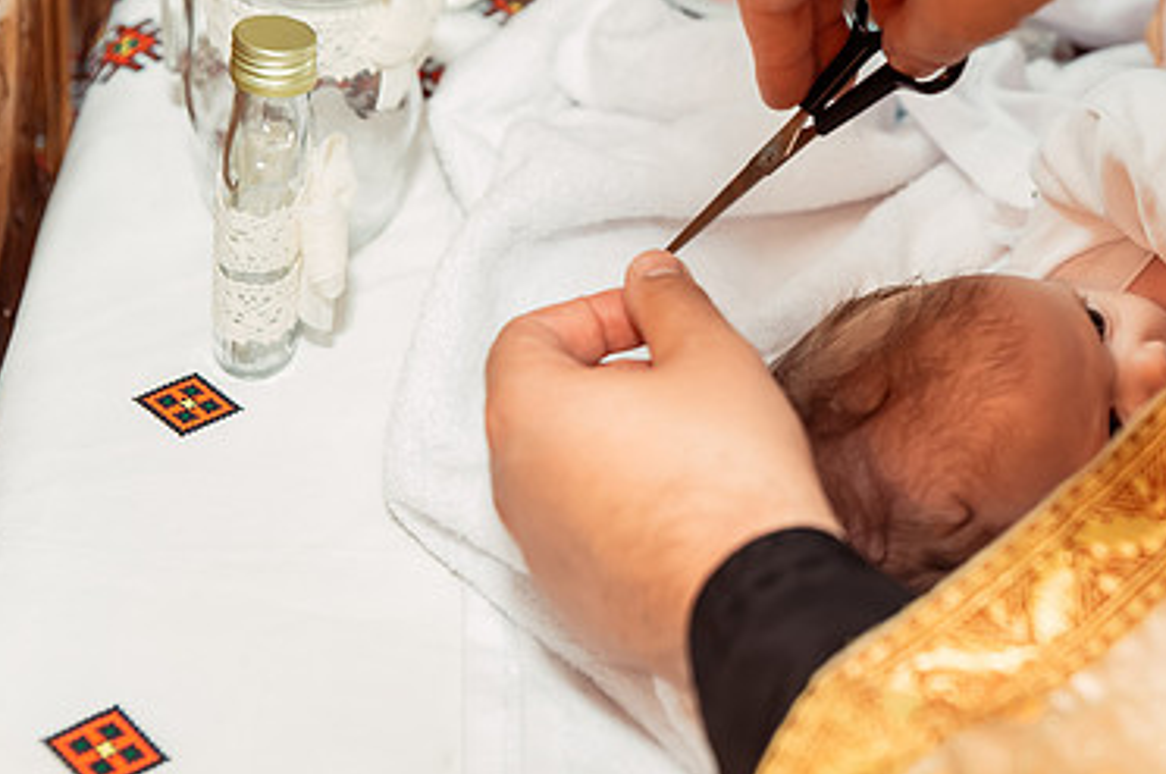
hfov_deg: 25.7
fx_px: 2523
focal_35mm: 78
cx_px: 890
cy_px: 351
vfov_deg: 17.4
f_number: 3.5
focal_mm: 50
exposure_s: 1/250
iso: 2500
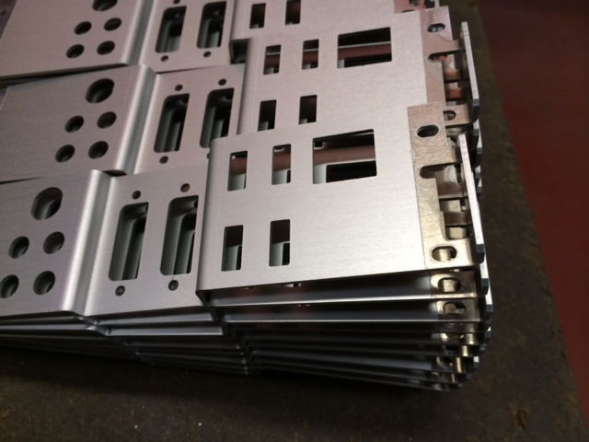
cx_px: 294
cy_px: 221
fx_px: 510
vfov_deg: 46.8
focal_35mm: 30
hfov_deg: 60.0
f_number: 2.2
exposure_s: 1/30
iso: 40
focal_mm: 4.12
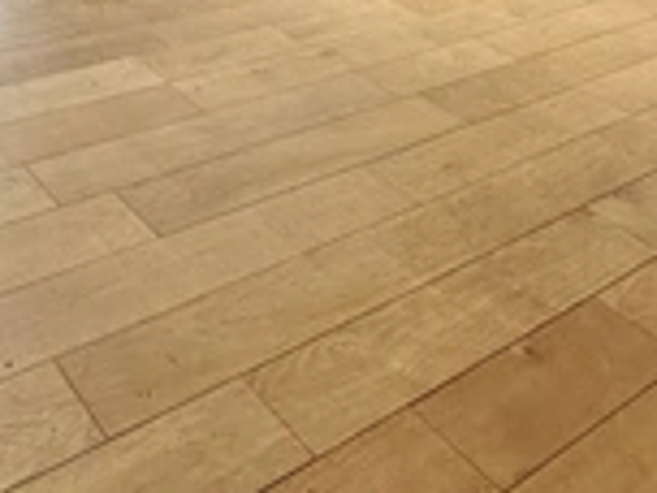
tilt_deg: -5.3
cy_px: -277
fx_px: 930
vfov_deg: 23.0
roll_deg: -3.5
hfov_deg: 37.2
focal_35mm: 49
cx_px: 110
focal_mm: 2.22
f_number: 2.2
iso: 80
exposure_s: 1/99
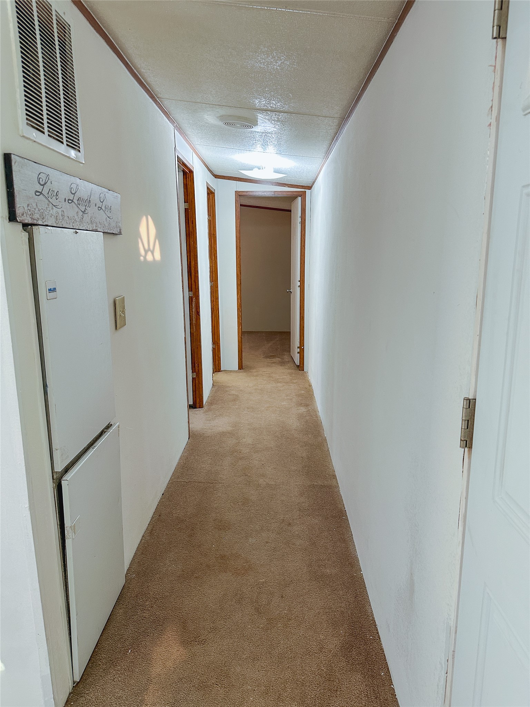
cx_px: 265
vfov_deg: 71.6
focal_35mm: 24
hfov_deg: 56.8
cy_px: 354
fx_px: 490
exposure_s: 1/60
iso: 200
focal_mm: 6.86
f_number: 1.8
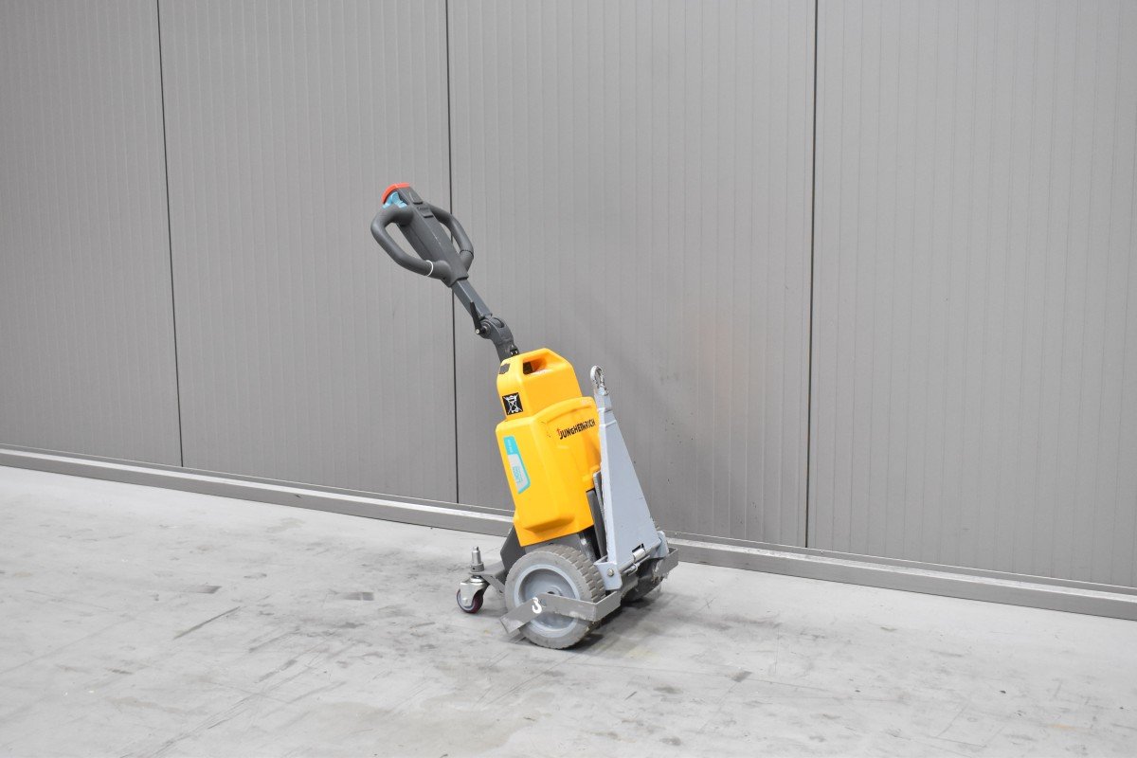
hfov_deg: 45.0
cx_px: 568
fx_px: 1374
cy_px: 379
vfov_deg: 30.8
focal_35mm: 44
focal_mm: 29
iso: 1600
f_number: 5
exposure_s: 1/40
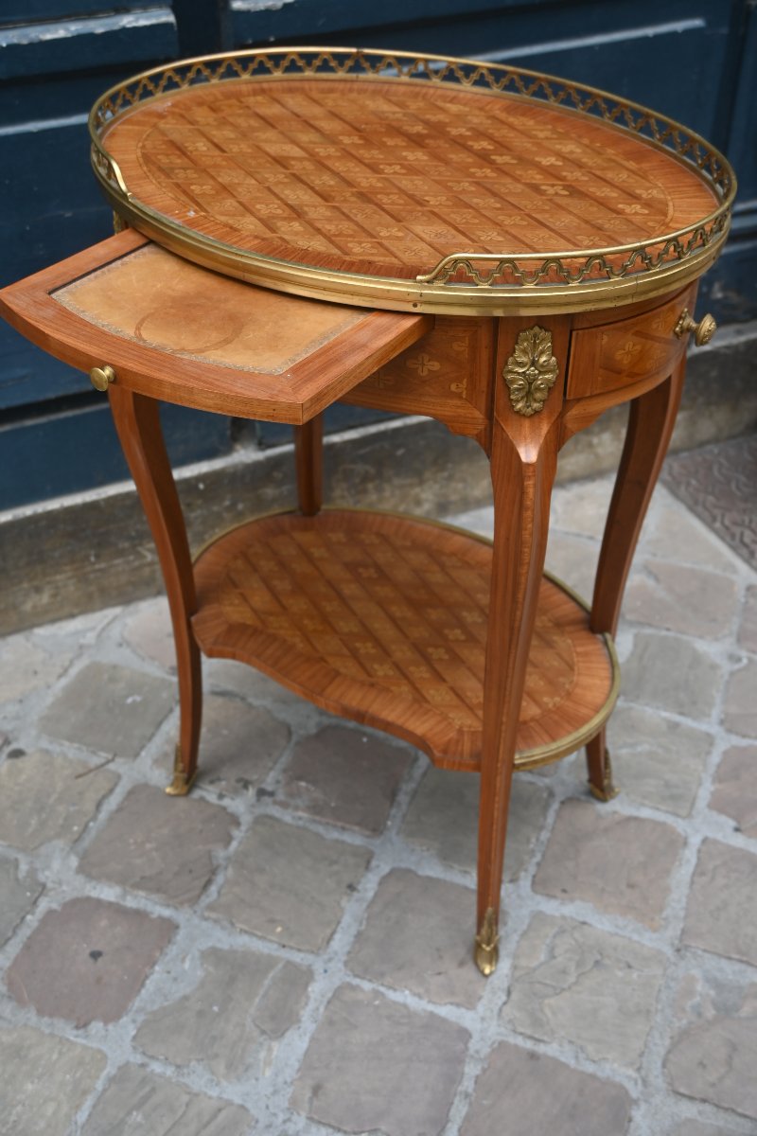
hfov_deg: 34.2
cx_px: 378
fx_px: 1230
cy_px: 568
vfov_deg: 49.6
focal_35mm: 39
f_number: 4
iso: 200
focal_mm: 26
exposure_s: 1/250
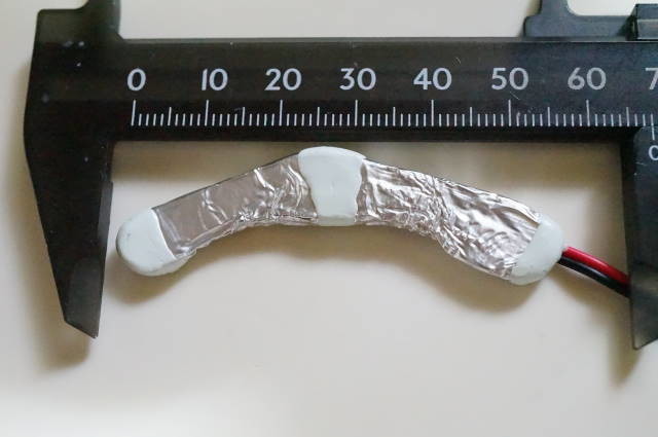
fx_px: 821
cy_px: 218
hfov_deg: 43.7
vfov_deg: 29.8
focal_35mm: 45
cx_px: 329
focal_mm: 30
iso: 16000
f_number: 5.6
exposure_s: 1/125
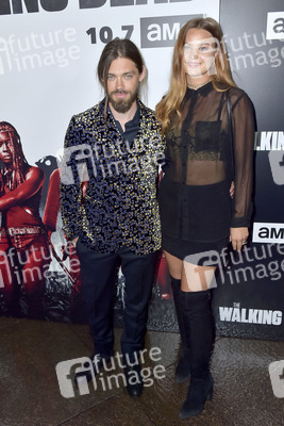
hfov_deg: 42.4
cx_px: 142
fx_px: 366
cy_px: 213
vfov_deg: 60.3
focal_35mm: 31
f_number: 5.6
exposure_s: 1/250
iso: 500
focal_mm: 31
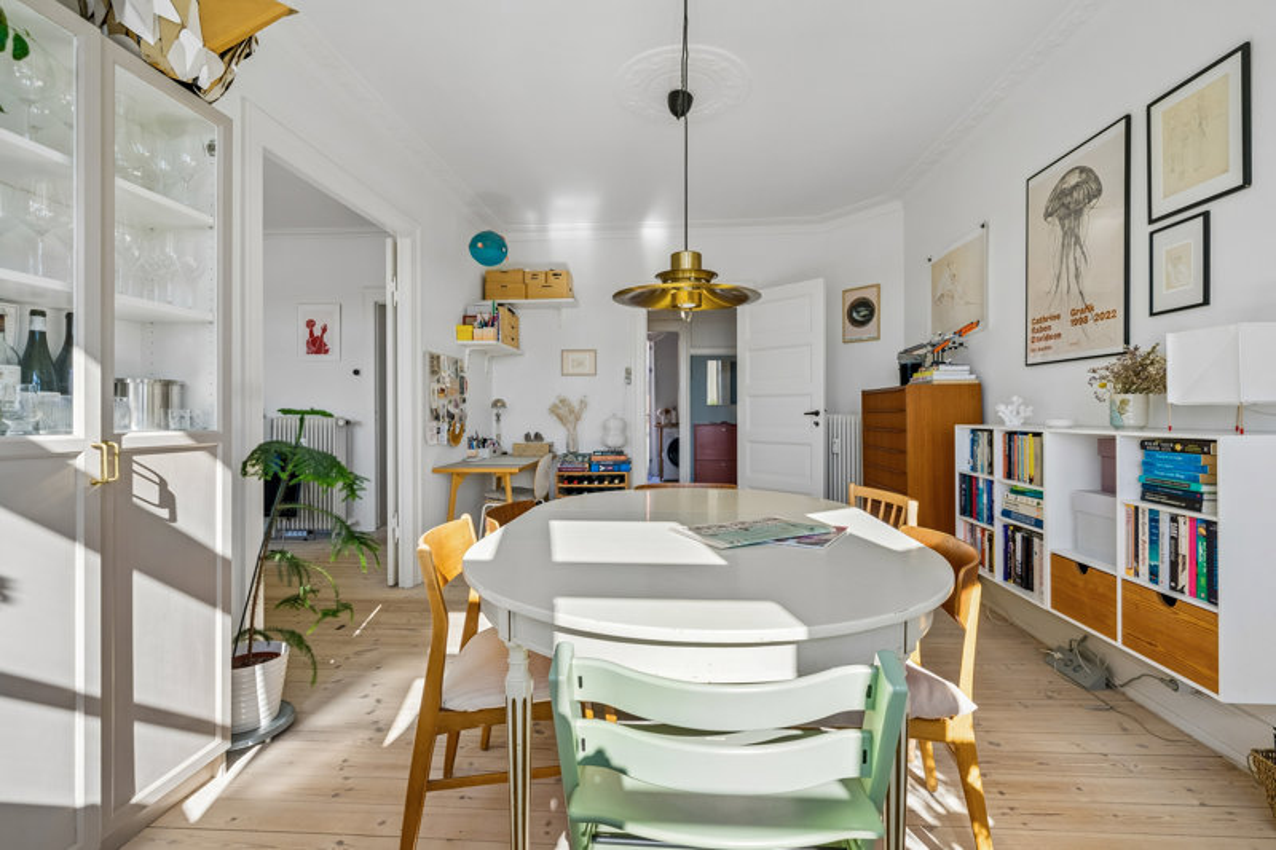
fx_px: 532
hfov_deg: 100.4
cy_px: 425
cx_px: 638
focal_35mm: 15
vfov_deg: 77.3
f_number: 5.6
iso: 500
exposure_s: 1/320
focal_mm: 15
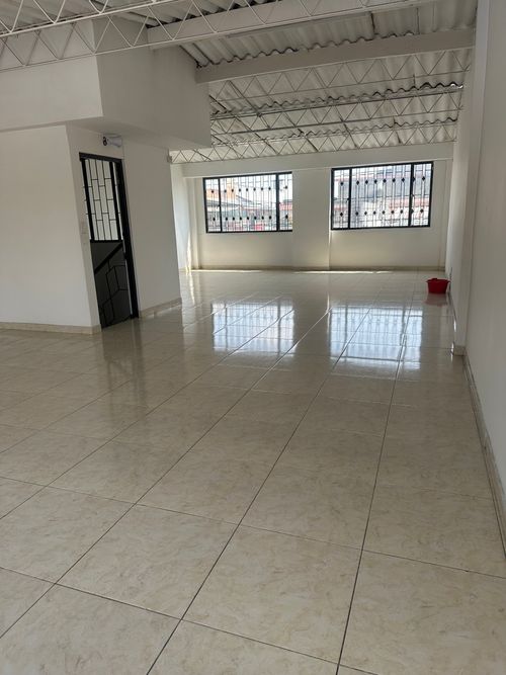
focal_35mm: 24
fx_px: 468
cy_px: 338
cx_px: 253
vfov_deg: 71.6
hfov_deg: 56.8
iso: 80
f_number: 1.78
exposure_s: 1/549
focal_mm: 6.86
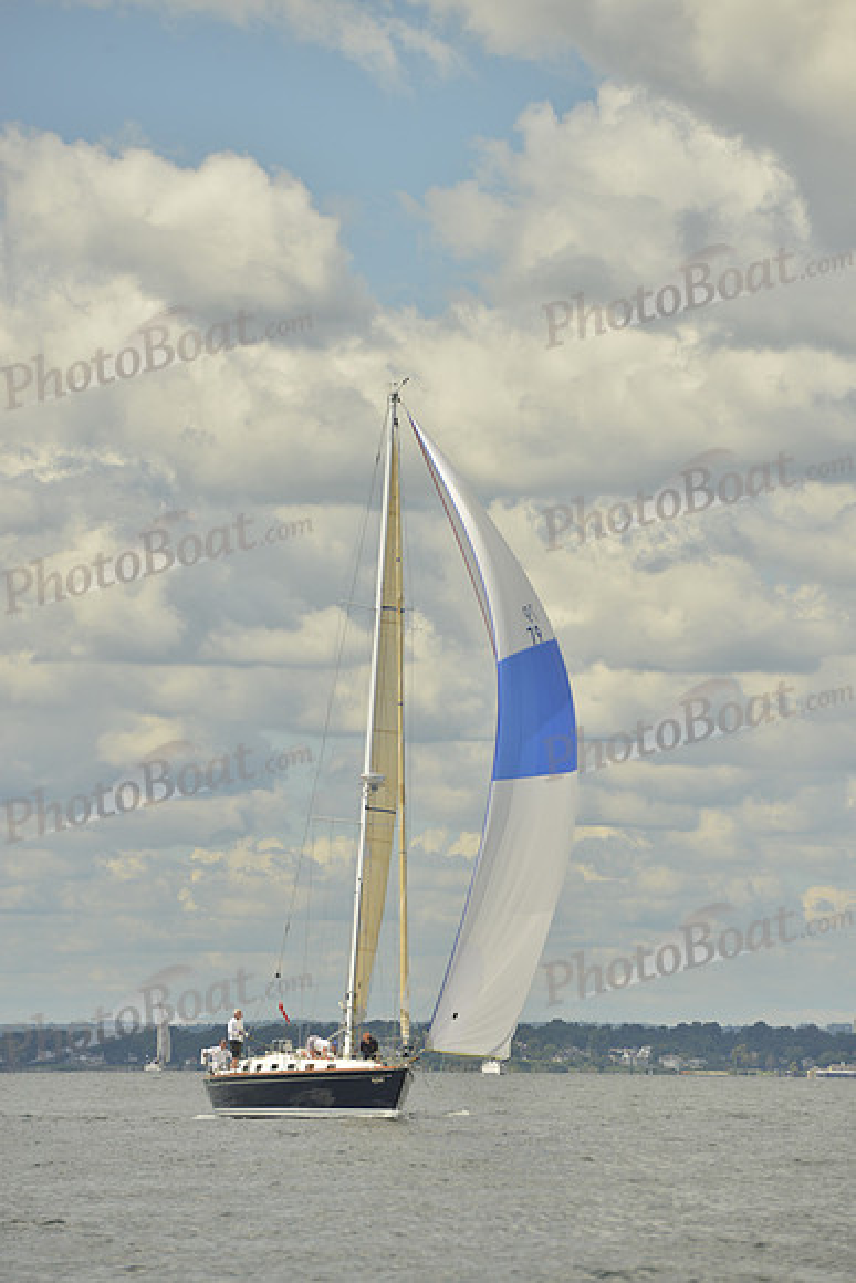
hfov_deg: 6.9
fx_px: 7129
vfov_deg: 10.3
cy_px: 642
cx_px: 428
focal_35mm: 200
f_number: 8
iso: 200
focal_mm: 200
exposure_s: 1/1000
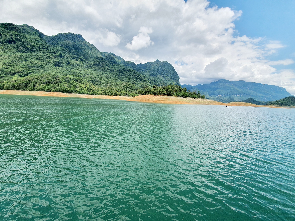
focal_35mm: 13
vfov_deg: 89.9
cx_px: 148
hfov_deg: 106.2
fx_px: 111
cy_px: 110
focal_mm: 1.8
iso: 50
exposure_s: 1/1250
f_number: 2.2
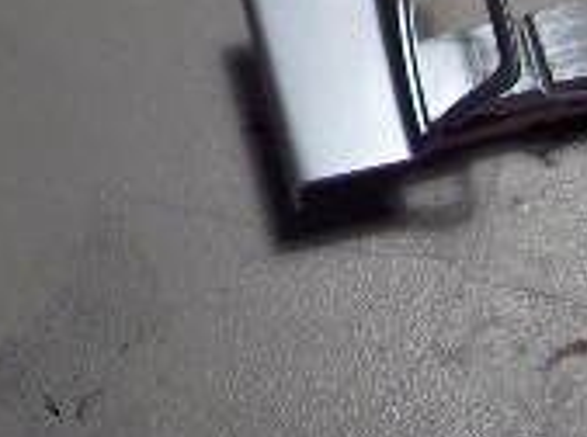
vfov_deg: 9.5
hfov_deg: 13.0
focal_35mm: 148
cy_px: -350
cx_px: -149
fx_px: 2504
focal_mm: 8
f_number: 2.8
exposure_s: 1/124
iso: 184
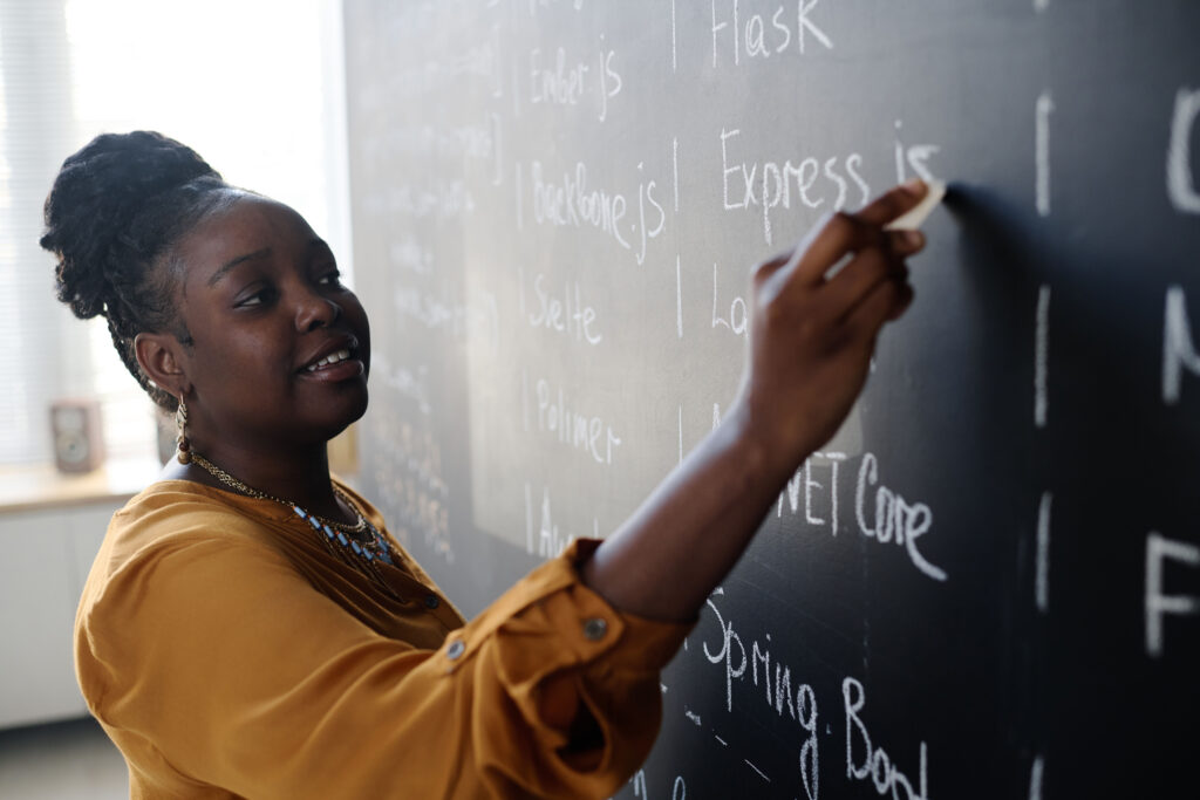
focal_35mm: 35
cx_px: 600
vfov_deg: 37.9
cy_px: 400
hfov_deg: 54.4
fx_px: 1167
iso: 500
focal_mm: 35
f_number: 2.8
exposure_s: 1/160
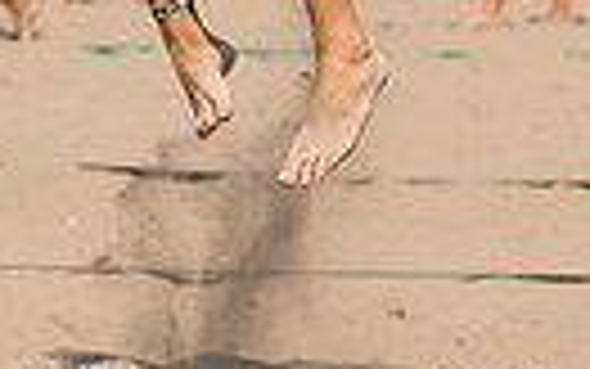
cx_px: 81
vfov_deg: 3.9
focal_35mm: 330
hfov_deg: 6.4
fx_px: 5308
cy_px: -504
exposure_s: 1/2500
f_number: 4
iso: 200
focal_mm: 63
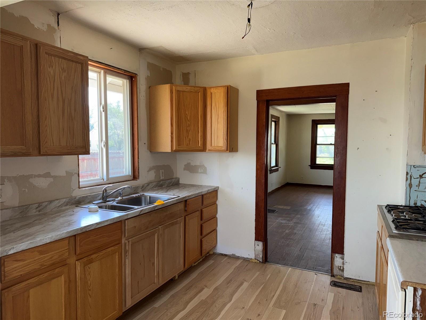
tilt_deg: -2.6
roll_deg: -0.6
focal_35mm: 24
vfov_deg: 56.8
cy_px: 160
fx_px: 295
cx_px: 213
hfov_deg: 71.6
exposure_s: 1/243
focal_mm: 6.76
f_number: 1.78
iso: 100
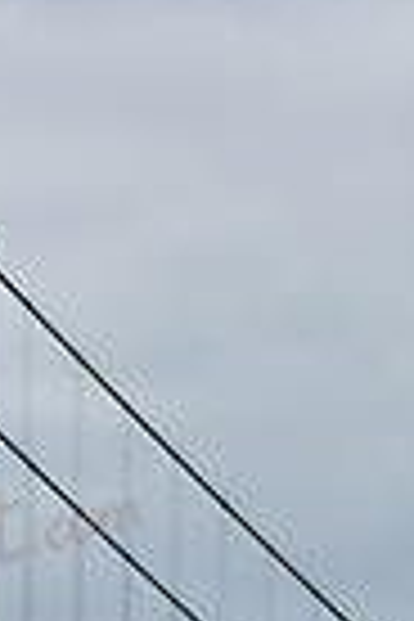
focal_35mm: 506
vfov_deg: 4.0
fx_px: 8728
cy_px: 1166
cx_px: 376
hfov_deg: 2.7
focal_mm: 120
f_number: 10
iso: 250
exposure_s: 1/800
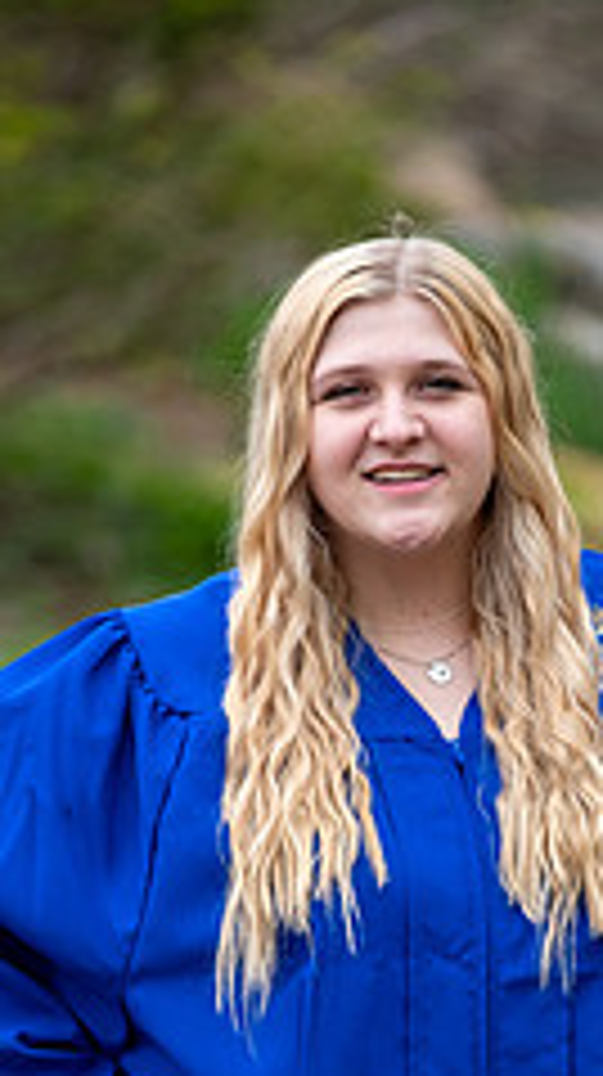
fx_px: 11797
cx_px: 351
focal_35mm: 414
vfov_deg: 5.2
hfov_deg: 2.9
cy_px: 999
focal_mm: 140
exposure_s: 1/320
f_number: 2.8
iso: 250
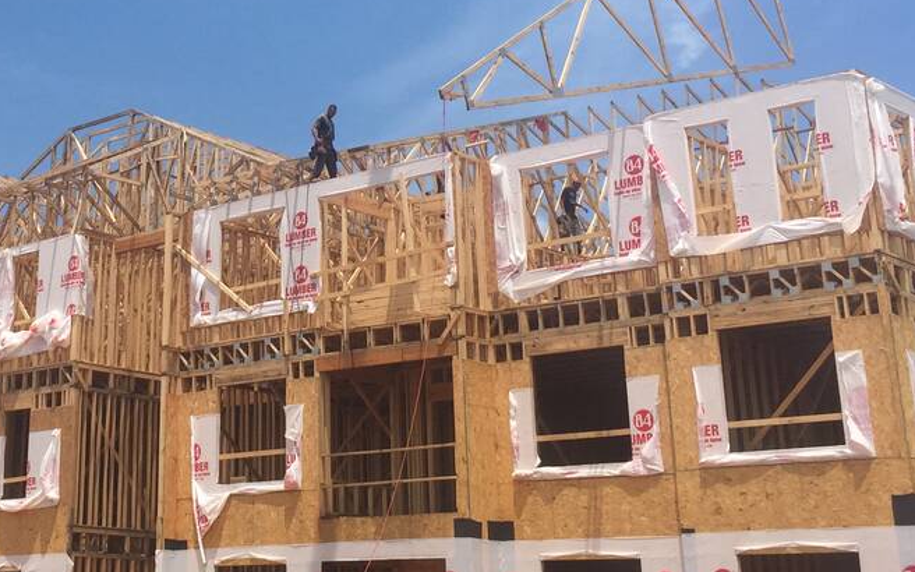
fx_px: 1596
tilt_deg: +19.3
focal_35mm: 64
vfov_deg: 19.8
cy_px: 26
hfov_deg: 31.3
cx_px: 201
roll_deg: -2.0
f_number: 2.2
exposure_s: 1/2639
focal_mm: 4.15
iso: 32
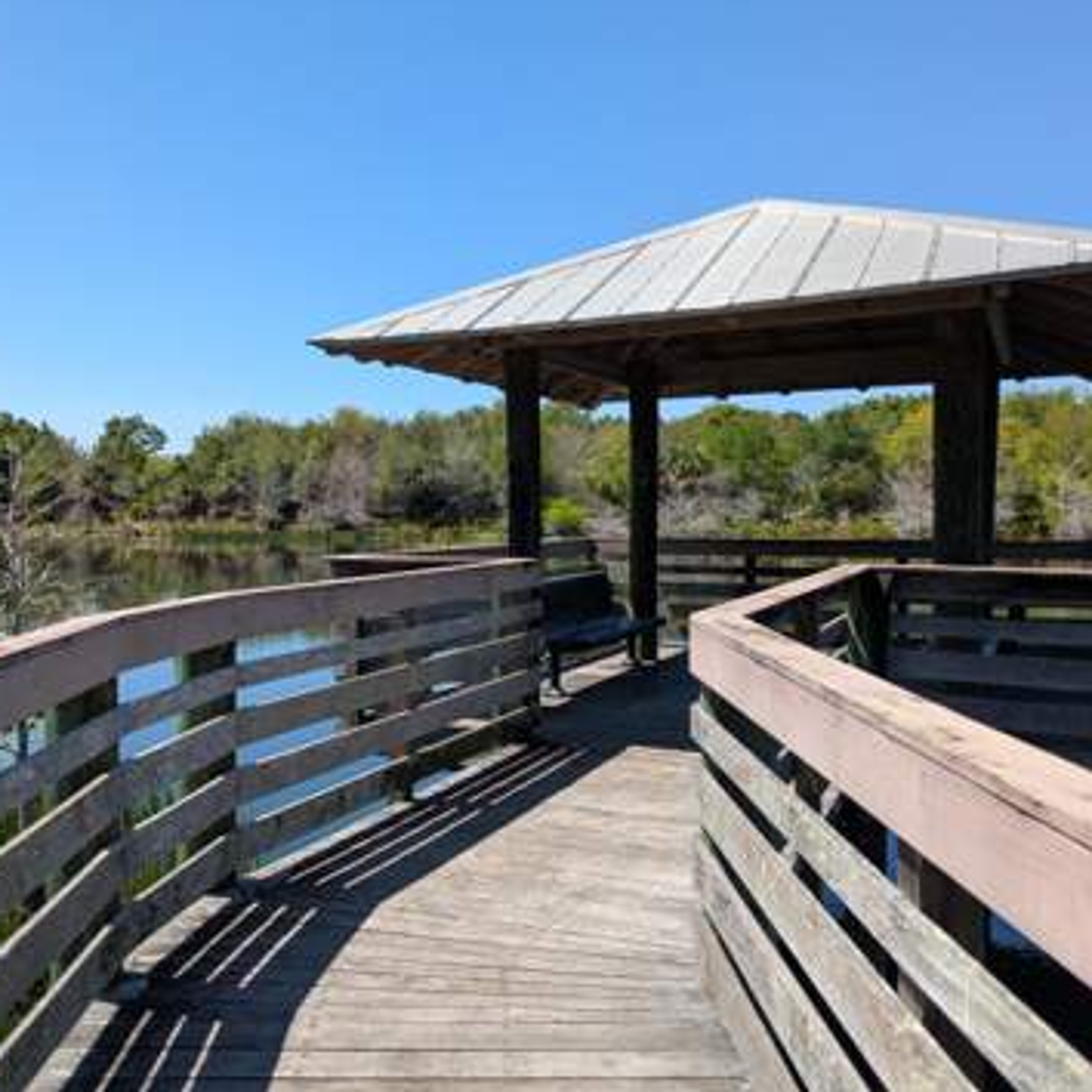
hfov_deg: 53.8
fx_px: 1071
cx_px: 453
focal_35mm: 30
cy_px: 546
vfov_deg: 54.0
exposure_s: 1/1653
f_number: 1.89
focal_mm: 5.43
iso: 51
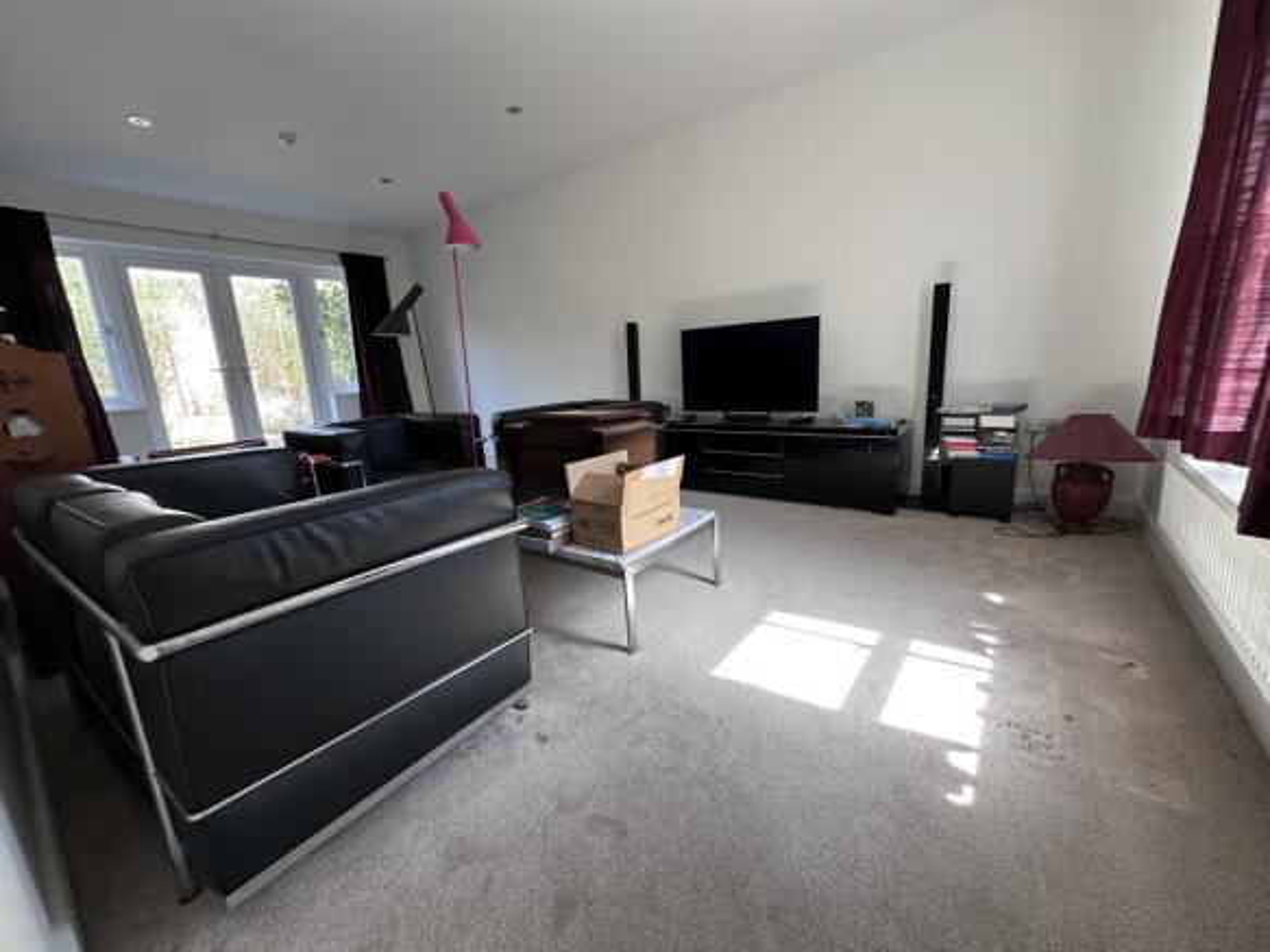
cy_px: 476
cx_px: 635
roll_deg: +3.0
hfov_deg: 102.1
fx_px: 514
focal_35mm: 14
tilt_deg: -11.6
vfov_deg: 85.7
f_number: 2.2
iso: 80
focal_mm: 2.22
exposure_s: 1/99
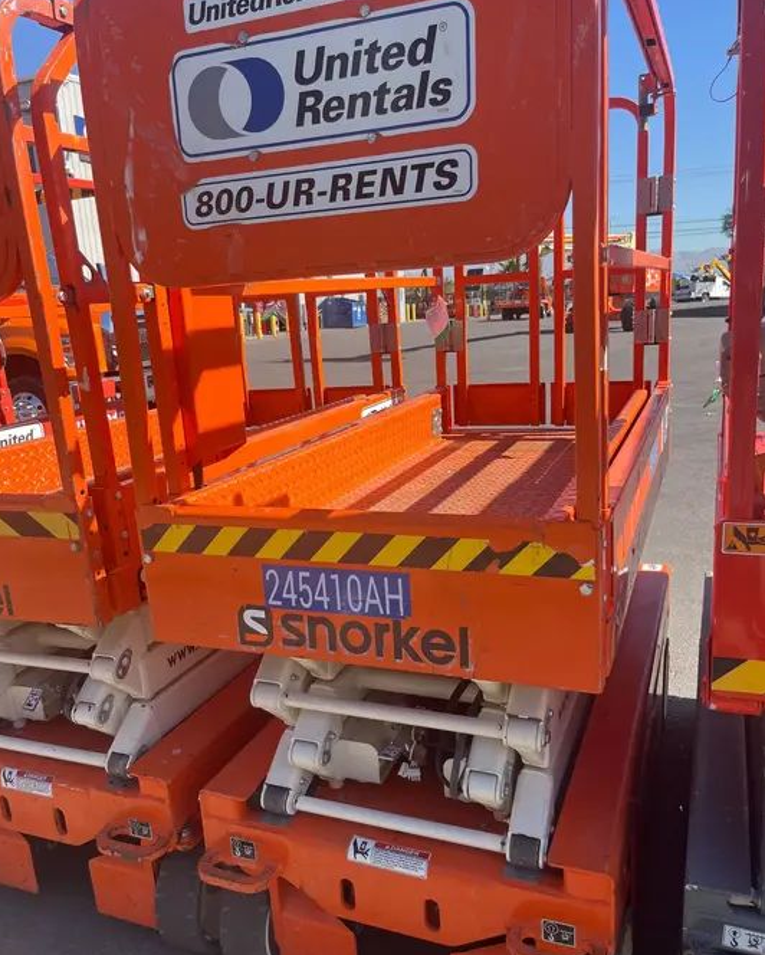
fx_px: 792
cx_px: 372
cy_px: 498
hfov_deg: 51.6
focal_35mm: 28
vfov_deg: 62.2
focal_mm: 5.1
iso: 50
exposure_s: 1/1404
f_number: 1.6
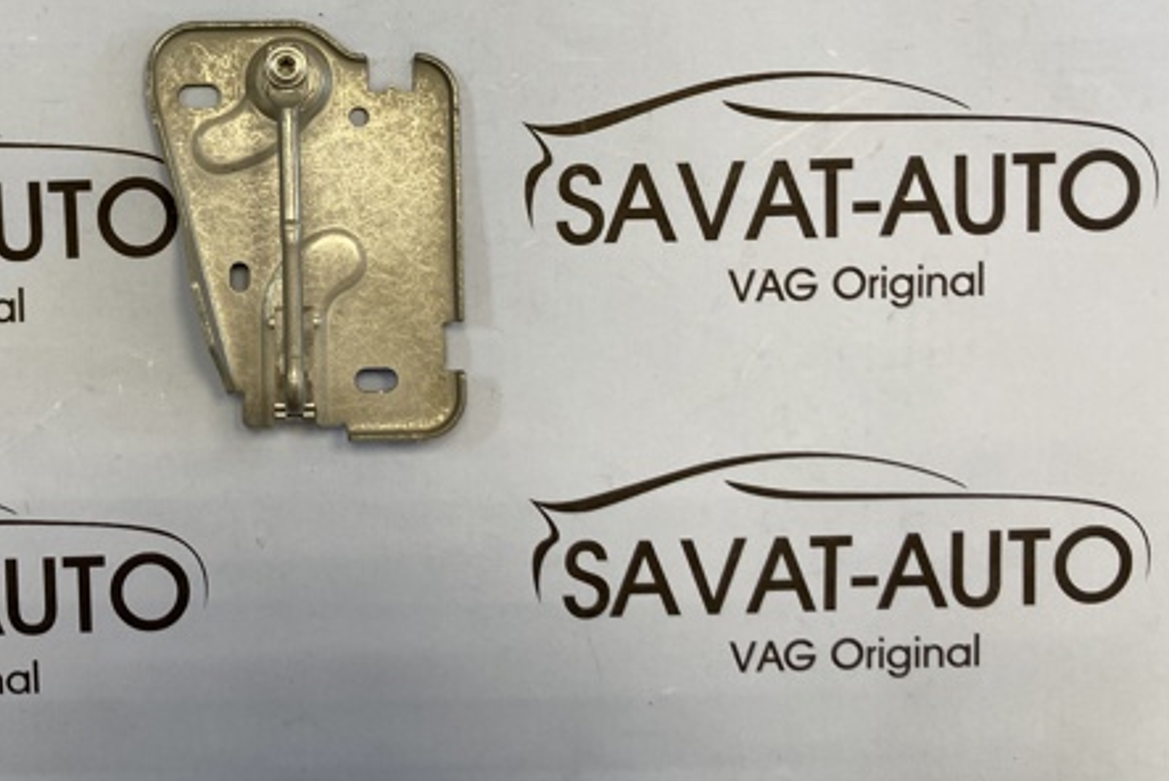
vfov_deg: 31.4
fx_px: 1365
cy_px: 197
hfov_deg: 45.2
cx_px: 338
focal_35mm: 42
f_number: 1.8
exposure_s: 1/82
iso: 80
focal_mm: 3.99
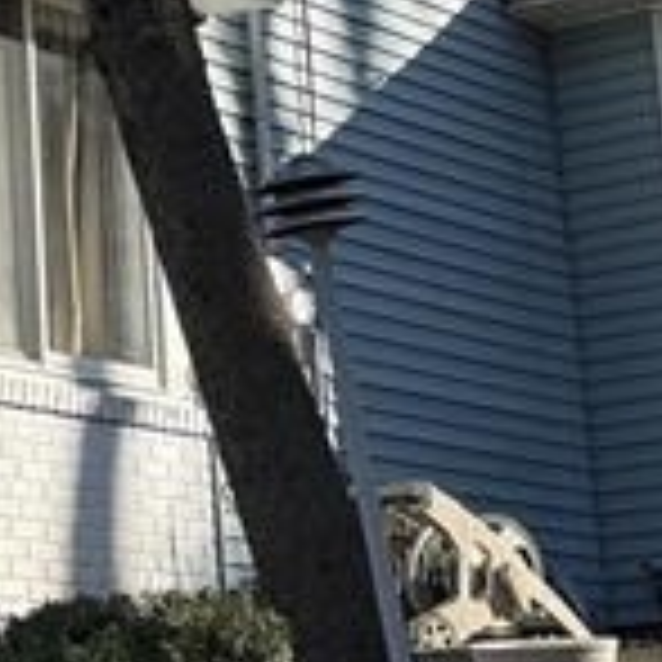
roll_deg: +2.2
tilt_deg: +15.2
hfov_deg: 11.5
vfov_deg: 11.7
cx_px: -158
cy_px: 50
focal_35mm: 148
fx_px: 3202
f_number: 1.78
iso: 100
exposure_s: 1/1618
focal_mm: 6.76
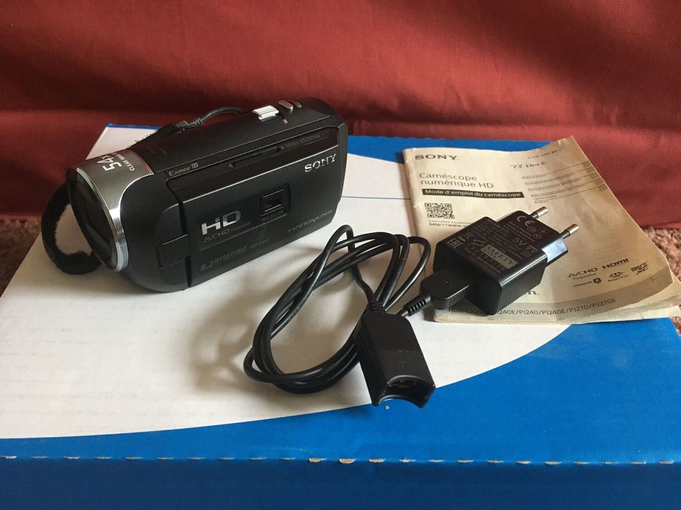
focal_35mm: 29
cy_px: 255
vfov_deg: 48.2
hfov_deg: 61.7
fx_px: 571
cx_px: 340
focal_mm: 4.15
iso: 200
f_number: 2.2
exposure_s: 1/33
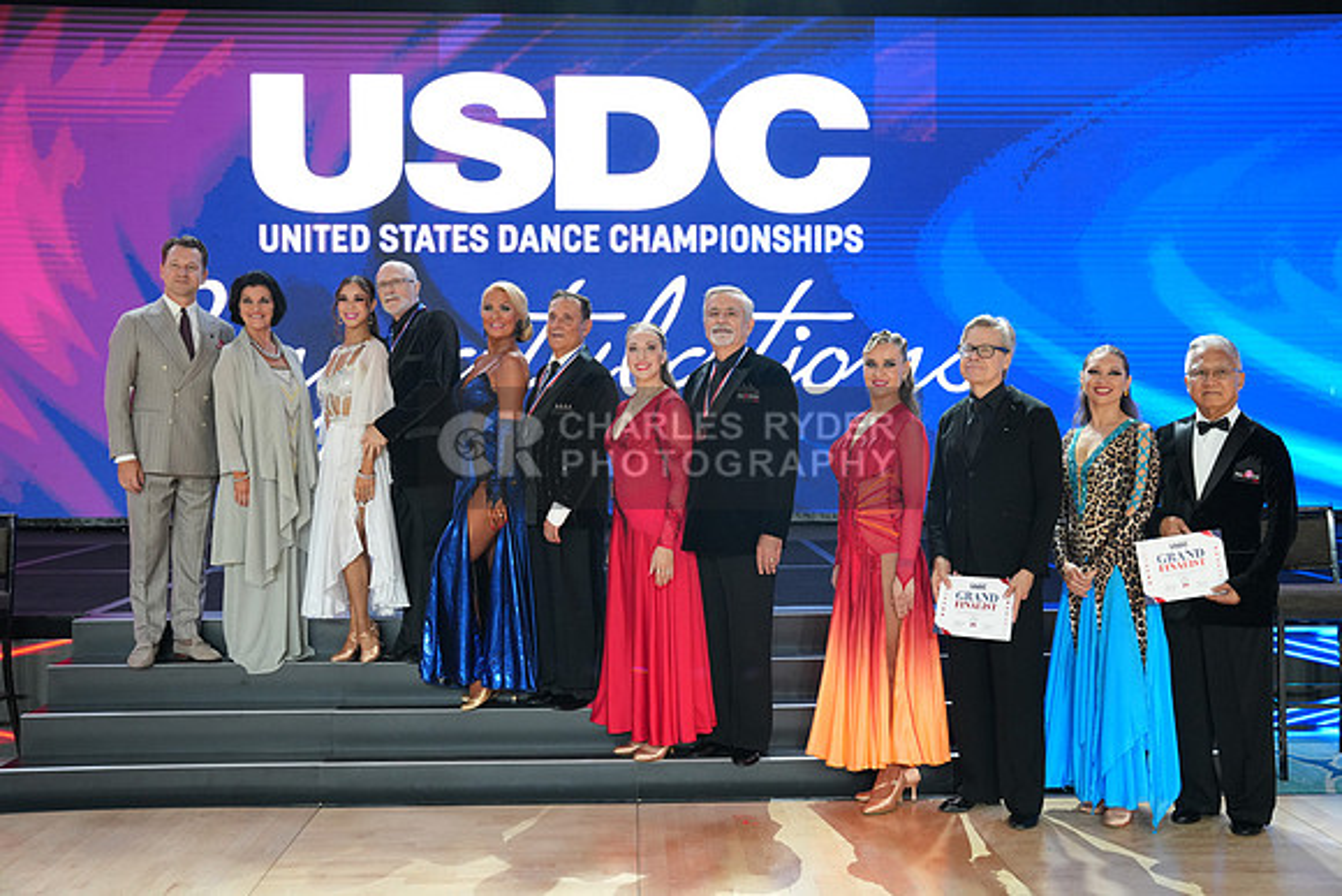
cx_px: 671
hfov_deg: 50.7
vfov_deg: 35.1
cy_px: 448
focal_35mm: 38
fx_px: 1417
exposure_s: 1/400
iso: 2500
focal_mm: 38
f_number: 4
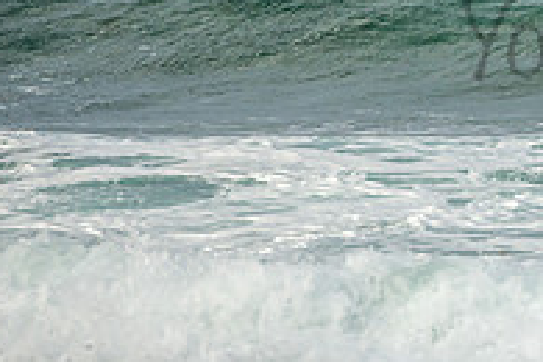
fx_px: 13830
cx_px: 749
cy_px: 13
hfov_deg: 2.2
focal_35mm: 917
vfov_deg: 1.5
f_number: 5.6
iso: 200
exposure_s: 1/800
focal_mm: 200
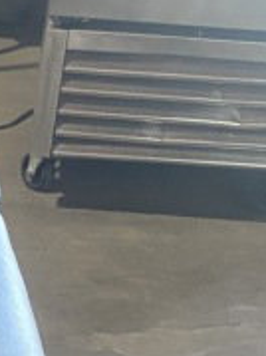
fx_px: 1210
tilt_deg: -32.1
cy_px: 373
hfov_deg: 11.2
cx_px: -298
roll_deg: -0.5
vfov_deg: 16.3
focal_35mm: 118
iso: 500
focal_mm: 4.25
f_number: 1.8
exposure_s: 1/52
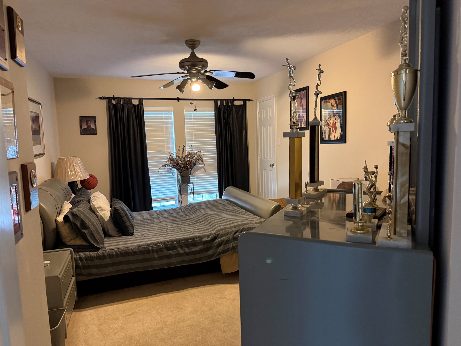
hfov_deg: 71.6
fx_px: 320
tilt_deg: -5.7
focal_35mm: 24
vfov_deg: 56.8
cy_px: 173
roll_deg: +1.7
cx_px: 230
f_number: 1.78
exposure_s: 1/40
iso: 1000
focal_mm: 6.76
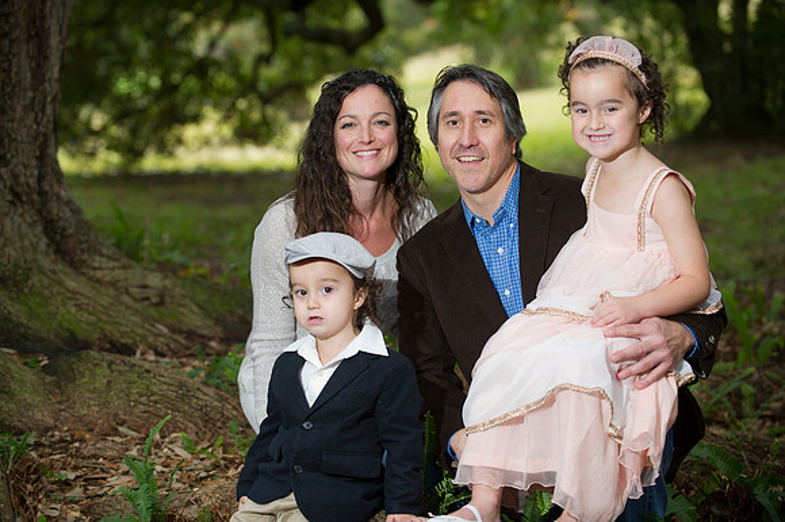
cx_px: 392
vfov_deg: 13.9
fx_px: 2136
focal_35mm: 98
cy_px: 261
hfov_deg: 20.8
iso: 320
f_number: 3.2
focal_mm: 98
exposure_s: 1/250
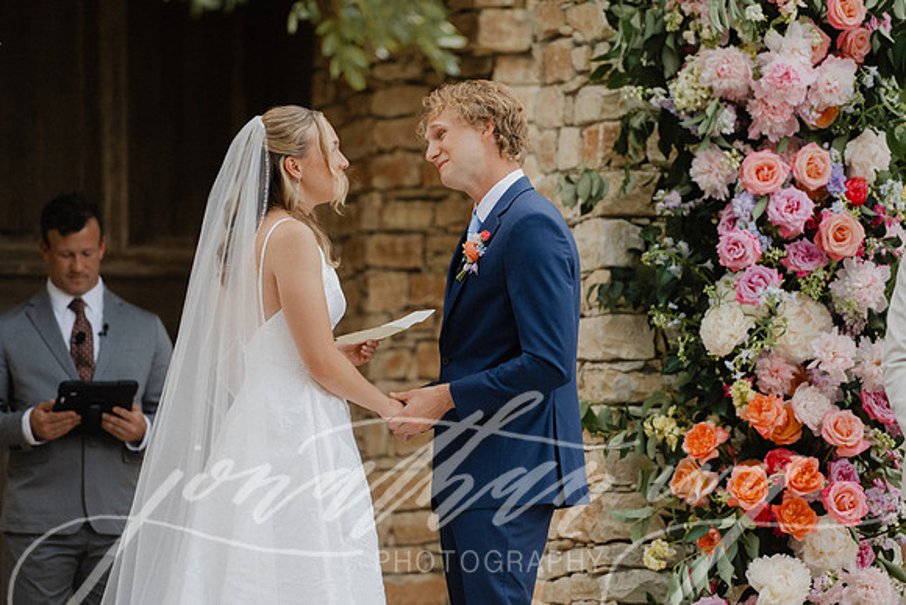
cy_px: 302
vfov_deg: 7.0
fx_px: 4908
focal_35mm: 195
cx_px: 453
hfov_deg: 10.5
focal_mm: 195
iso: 720
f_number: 2.8
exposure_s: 1/2000
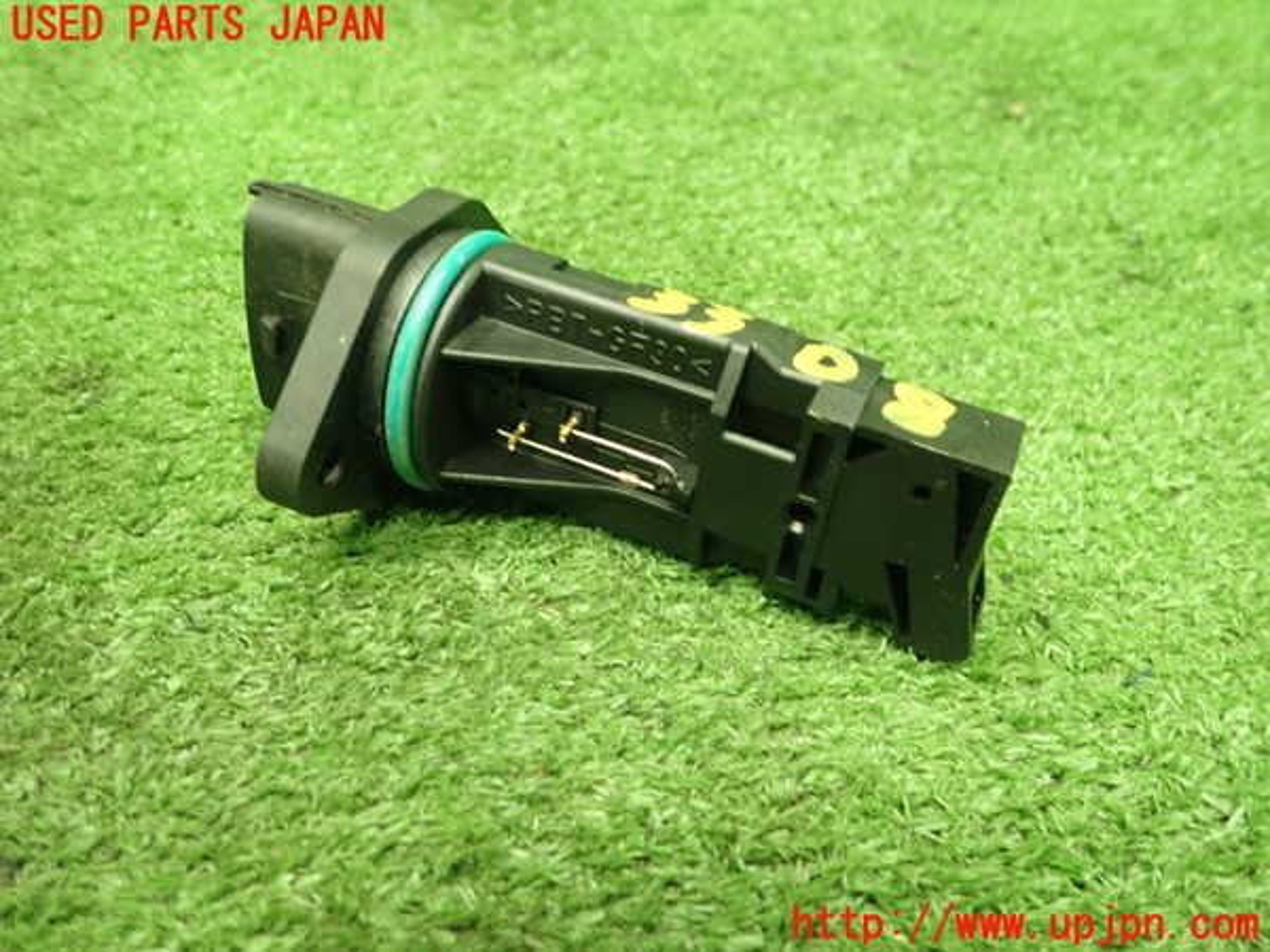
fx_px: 1101
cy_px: 476
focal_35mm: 30
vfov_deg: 46.8
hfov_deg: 60.0
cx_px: 635
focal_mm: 5.5
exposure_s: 1/60
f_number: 2.3
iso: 800
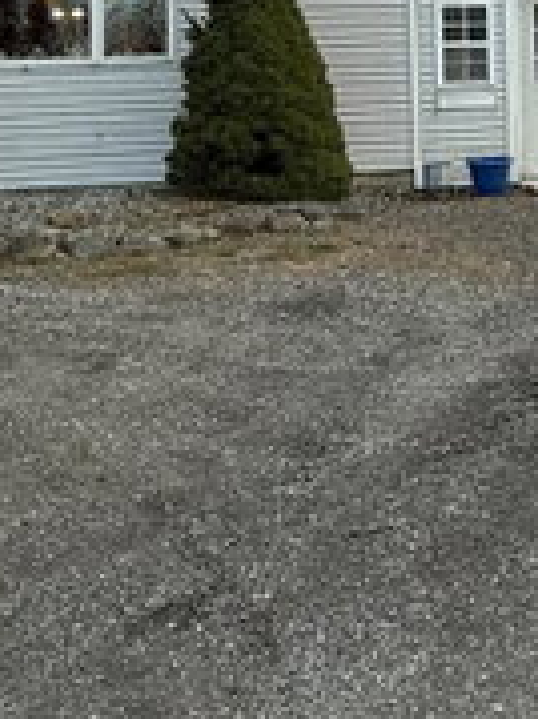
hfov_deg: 22.8
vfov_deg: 30.2
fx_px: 1245
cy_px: 20
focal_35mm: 60
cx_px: 606
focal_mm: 2.22
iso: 50
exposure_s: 1/116
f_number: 2.2
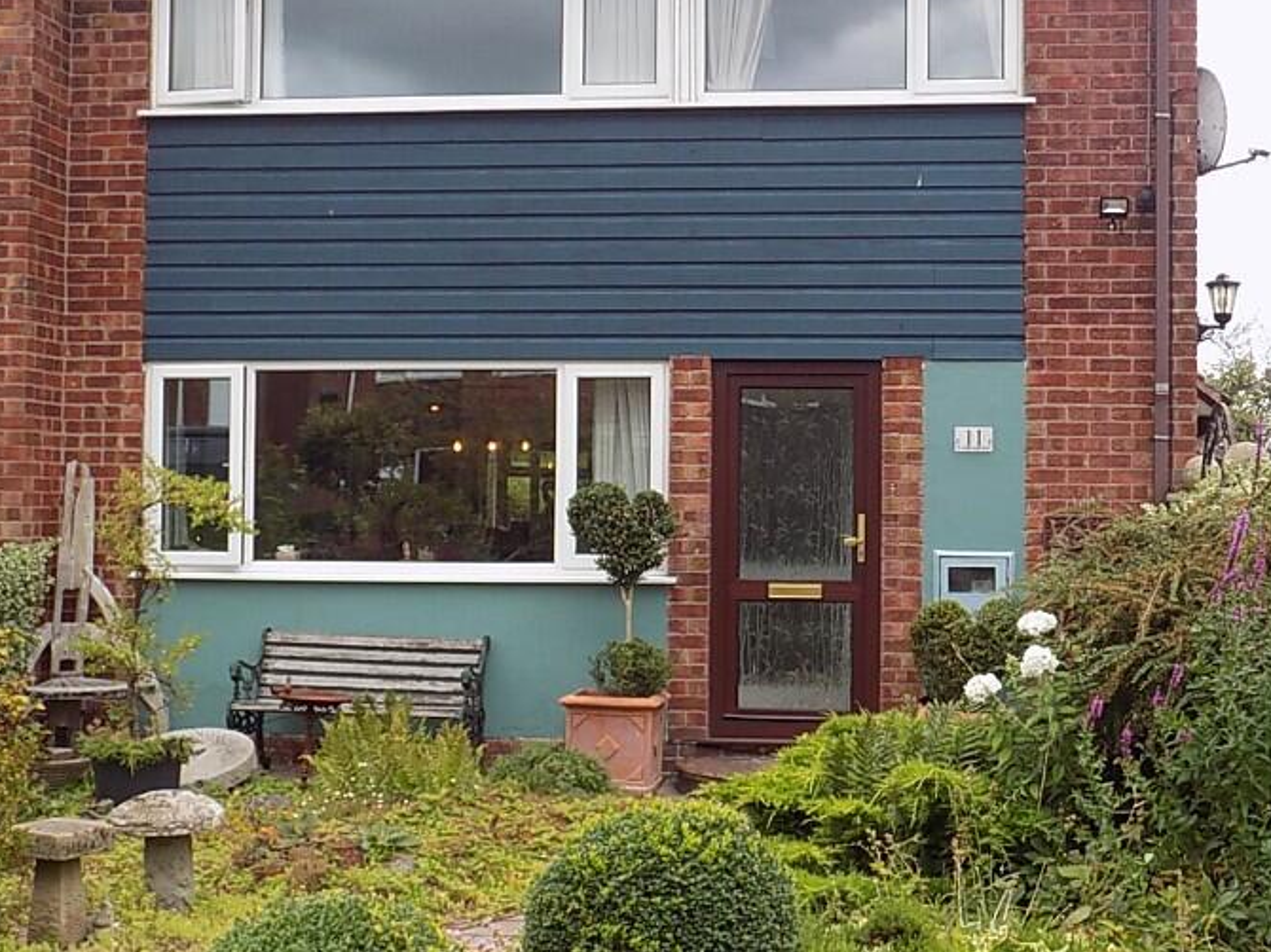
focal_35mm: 52
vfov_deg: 28.0
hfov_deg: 36.7
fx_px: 1909
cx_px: 747
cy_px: 468
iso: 80
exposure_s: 1/200
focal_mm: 6.1
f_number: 3.4
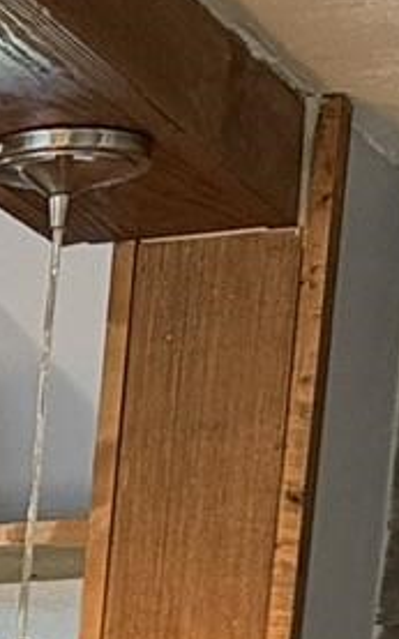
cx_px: -1089
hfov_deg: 6.0
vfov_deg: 9.9
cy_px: 1481
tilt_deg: -8.9
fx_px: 3273
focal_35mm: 188
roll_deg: -2.0
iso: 400
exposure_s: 1/120
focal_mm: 6.76
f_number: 1.78
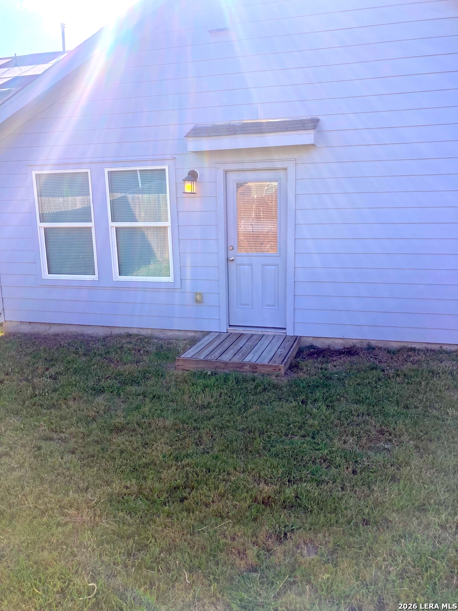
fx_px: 494
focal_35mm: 28
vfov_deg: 63.4
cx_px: 229
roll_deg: +1.9
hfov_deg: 49.7
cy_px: 306
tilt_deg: -6.4
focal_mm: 3.99
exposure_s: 1/883
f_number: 1.8
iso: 20
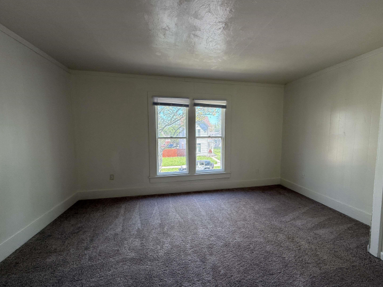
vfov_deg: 81.7
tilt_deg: -4.9
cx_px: 203
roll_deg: +0.4
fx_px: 166
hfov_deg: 98.1
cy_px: 146
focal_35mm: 15
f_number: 2.2
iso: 64
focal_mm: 2.22
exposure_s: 1/102
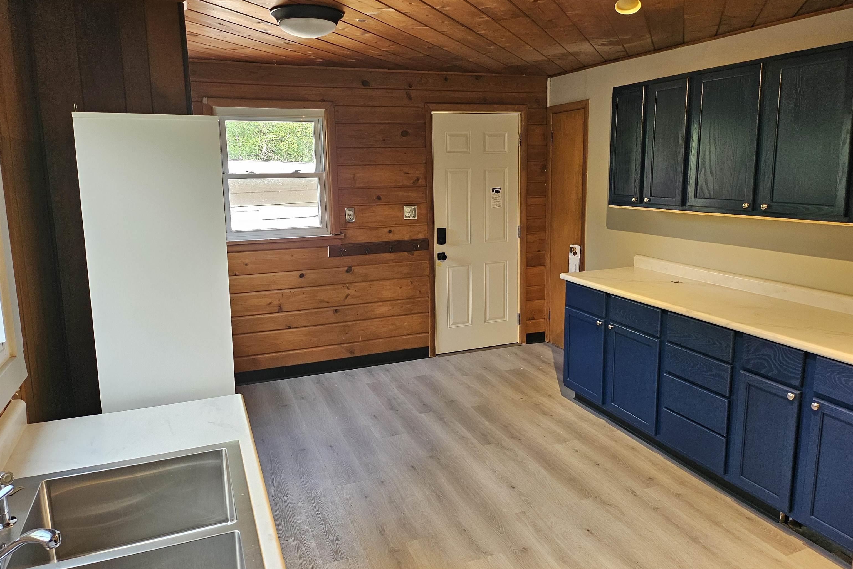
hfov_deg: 71.5
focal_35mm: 25
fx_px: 592
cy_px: 270
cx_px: 426
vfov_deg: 51.3
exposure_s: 1/120
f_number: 1.8
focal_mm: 5
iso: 250
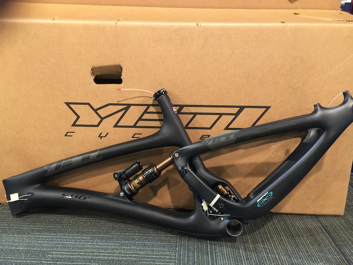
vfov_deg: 48.2
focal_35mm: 29
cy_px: 132
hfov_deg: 61.7
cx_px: 176
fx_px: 296
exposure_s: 1/8
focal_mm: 4.15
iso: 125
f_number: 2.2
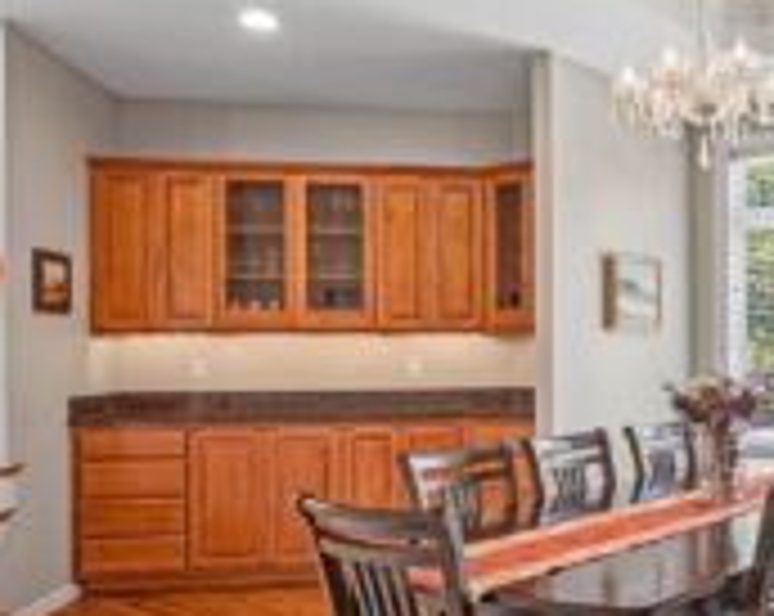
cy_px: 380
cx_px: 644
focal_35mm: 35
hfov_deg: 48.1
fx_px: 800
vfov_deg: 41.9
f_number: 8
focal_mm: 16
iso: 1600
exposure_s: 1/40
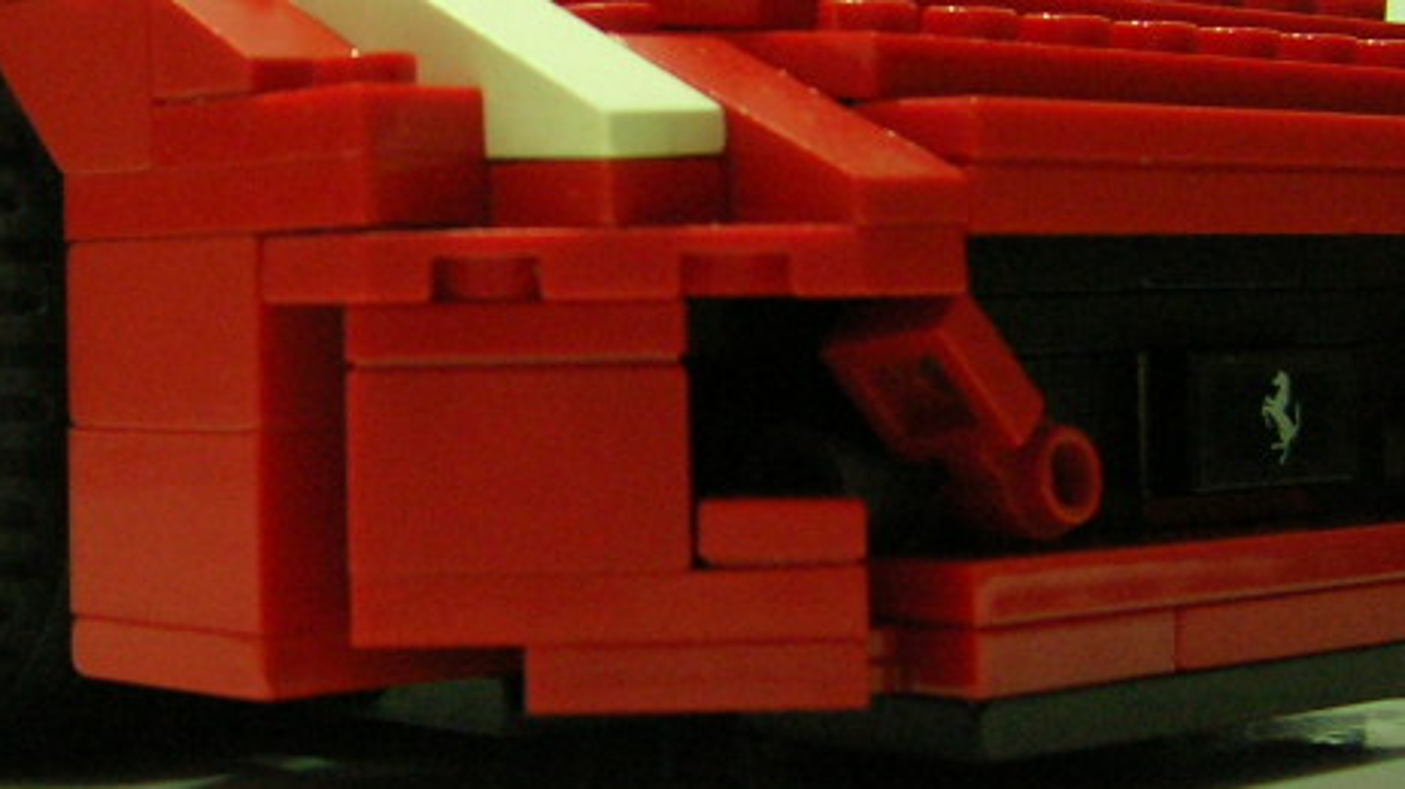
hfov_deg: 25.3
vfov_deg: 14.7
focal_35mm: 82
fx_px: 3054
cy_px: 267
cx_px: 215
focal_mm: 5.7
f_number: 2.9
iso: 135
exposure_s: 1/4
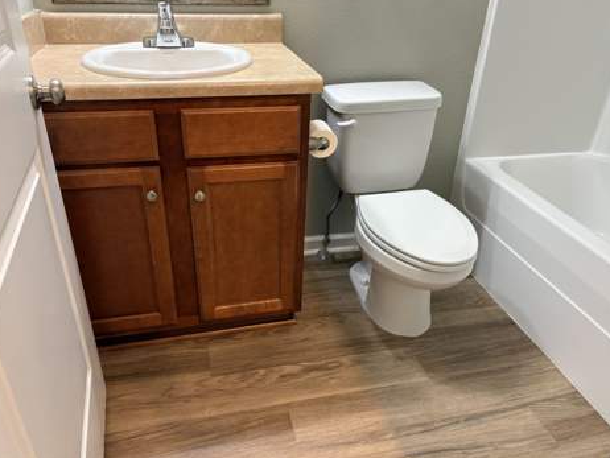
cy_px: 224
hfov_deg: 65.3
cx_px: 297
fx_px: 476
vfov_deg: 51.4
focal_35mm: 27
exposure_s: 1/60
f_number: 1.6
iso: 160
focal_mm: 5.96
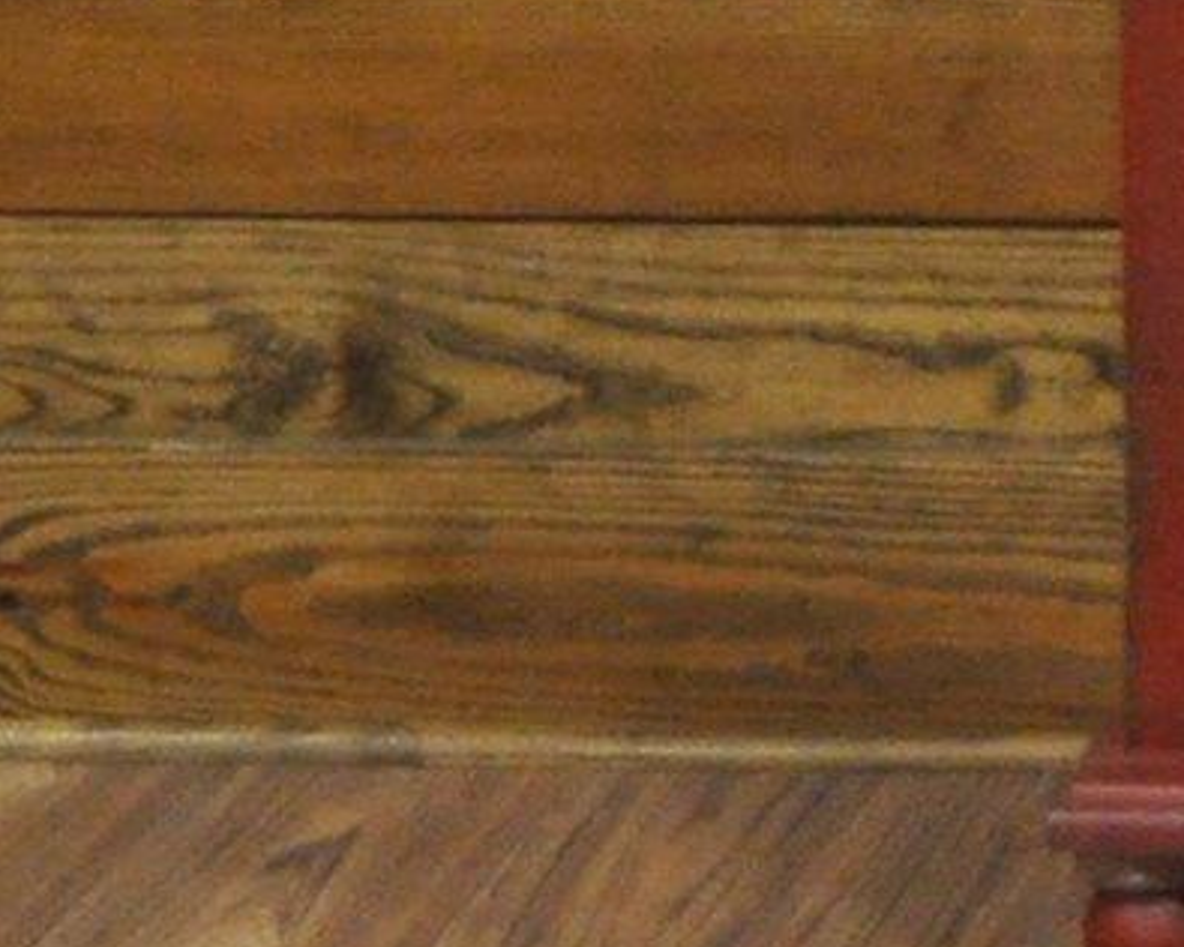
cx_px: 2970
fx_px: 9952
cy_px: -1876
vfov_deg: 5.2
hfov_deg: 6.4
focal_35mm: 284
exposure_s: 1/50
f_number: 4.2
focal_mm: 26
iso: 1600
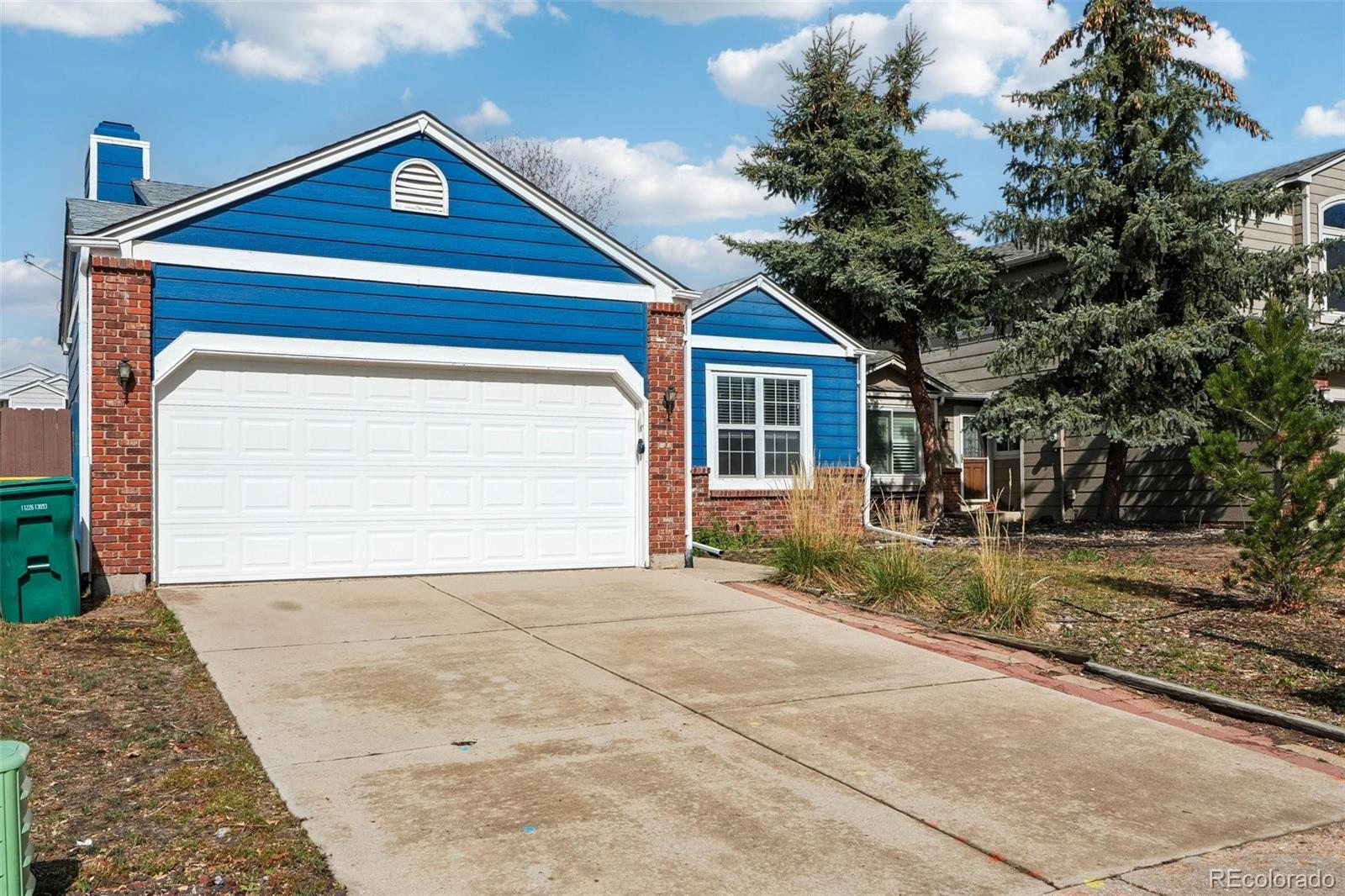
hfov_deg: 63.2
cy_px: 448
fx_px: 1093
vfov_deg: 44.6
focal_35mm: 29
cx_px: 672
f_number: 10
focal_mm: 19.5
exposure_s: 1/2000
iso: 640
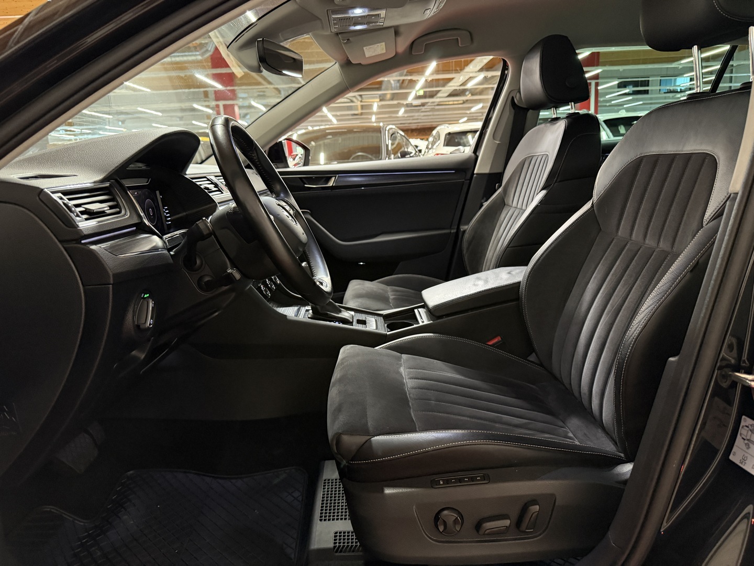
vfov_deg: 56.8
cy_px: 283
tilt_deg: -12.0
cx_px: 377
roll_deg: +3.3
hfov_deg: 71.6
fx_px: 523
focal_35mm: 24
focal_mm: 6.76
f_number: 1.78
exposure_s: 1/60
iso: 400
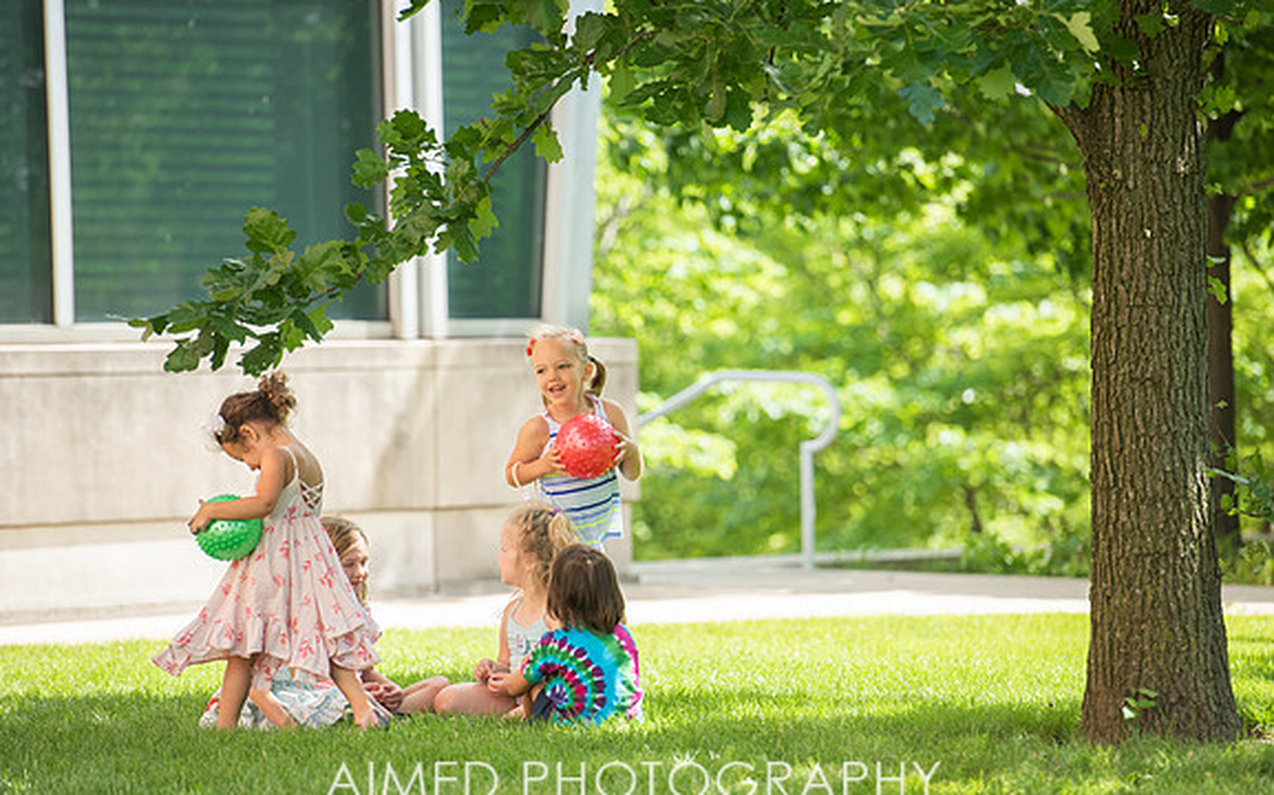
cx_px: 636
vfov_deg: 6.0
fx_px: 7565
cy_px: 423
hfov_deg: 9.6
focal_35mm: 218
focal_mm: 200
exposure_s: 1/640
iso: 250
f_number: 4
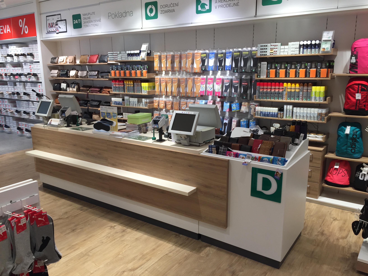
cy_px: 138
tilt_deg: -12.5
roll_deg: +0.4
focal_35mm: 29
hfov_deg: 61.7
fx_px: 308
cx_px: 184
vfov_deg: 48.2
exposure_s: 1/100
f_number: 2.2
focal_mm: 4.15
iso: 50
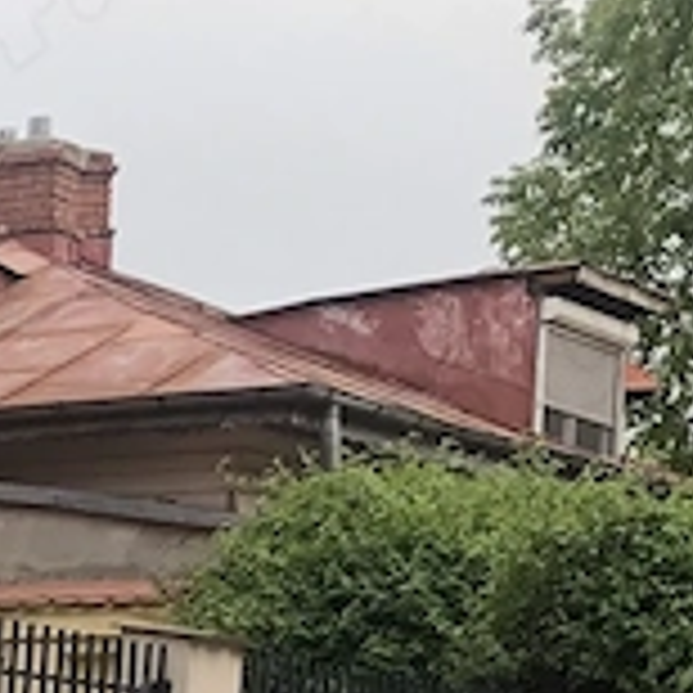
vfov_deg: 10.1
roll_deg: -1.5
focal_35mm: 161
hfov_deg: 10.0
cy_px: 1359
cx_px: -716
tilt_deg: -7.1
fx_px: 3647
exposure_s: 1/120
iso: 32
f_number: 1.8
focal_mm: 3.99
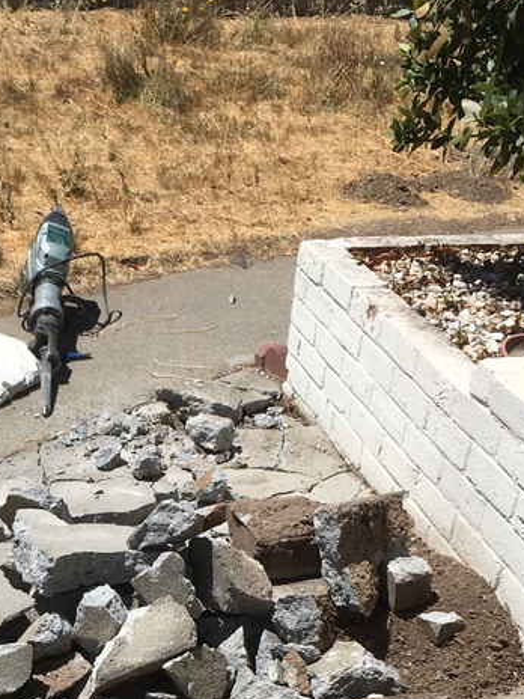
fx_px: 1292
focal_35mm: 64
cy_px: 682
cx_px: 86
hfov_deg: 22.5
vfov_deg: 28.6
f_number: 2.2
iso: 25
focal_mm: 4.15
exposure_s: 1/2481
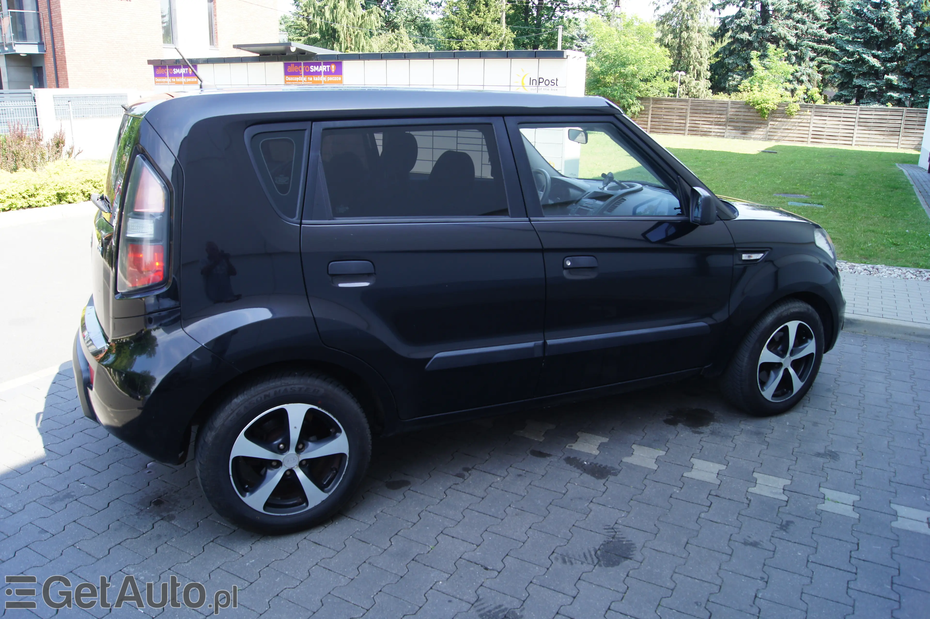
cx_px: 465
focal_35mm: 27
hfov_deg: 67.4
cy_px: 310
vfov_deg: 47.9
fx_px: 697
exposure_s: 1/40
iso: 100
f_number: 7.1
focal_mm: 18
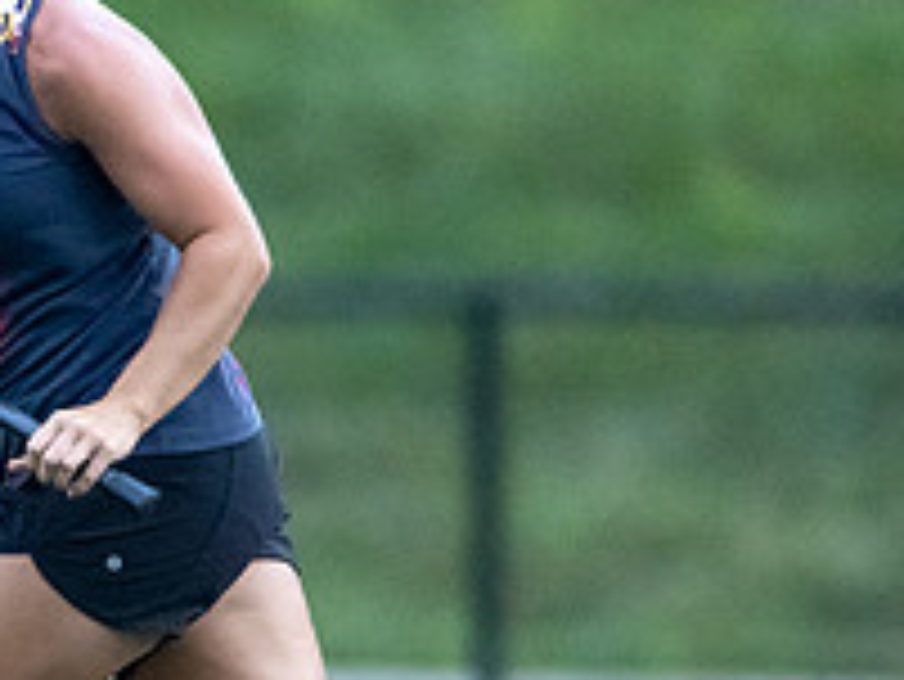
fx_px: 44318
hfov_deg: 1.2
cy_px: 353
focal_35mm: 1696
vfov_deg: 0.9
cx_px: -608
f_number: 2.8
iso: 11400
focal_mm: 400
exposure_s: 1/1000
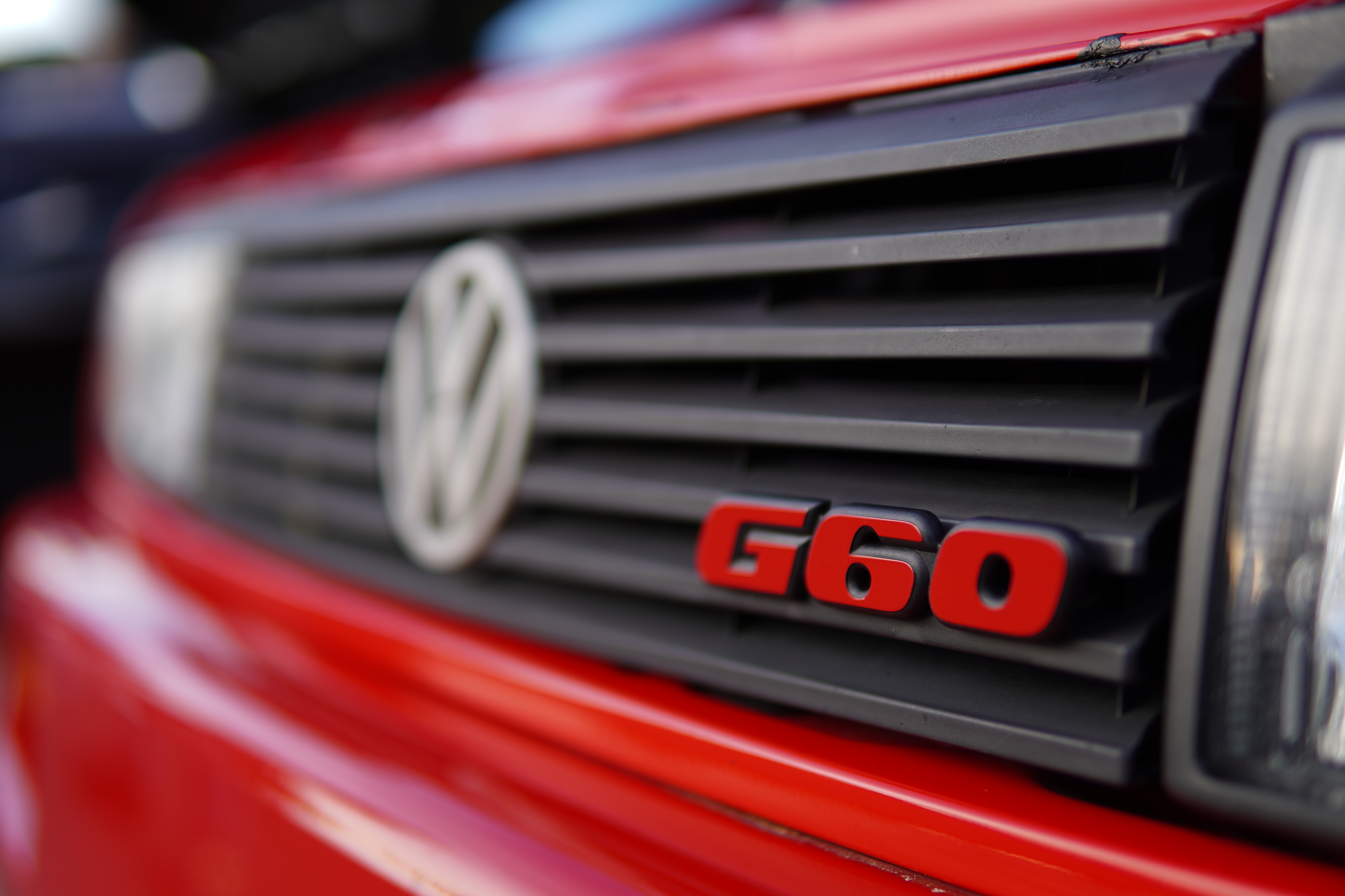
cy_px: 448
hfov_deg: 43.6
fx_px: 1681
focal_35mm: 45
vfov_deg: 29.9
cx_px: 672
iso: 50
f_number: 1.4
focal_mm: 30
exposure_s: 1/250
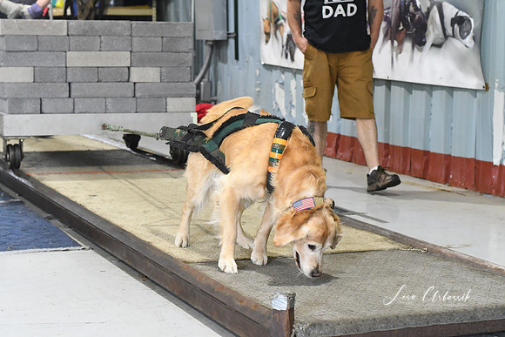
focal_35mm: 75
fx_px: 1052
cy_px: 168
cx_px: 252
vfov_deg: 18.2
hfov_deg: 27.0
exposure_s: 1/320
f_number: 4.5
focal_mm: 50
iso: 4000
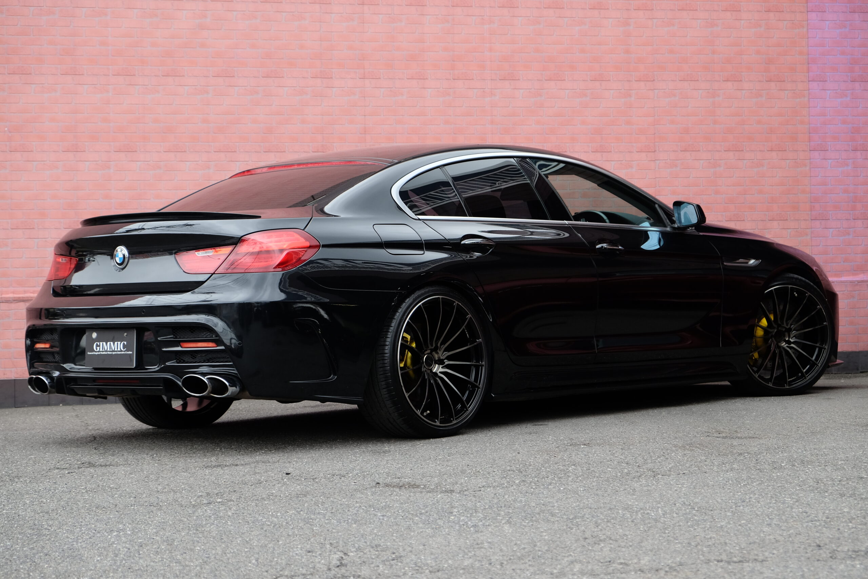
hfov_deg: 26.6
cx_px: 434
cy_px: 290
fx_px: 1832
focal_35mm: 76
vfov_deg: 17.9
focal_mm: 50.5
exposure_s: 1/160
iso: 400
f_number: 4.5
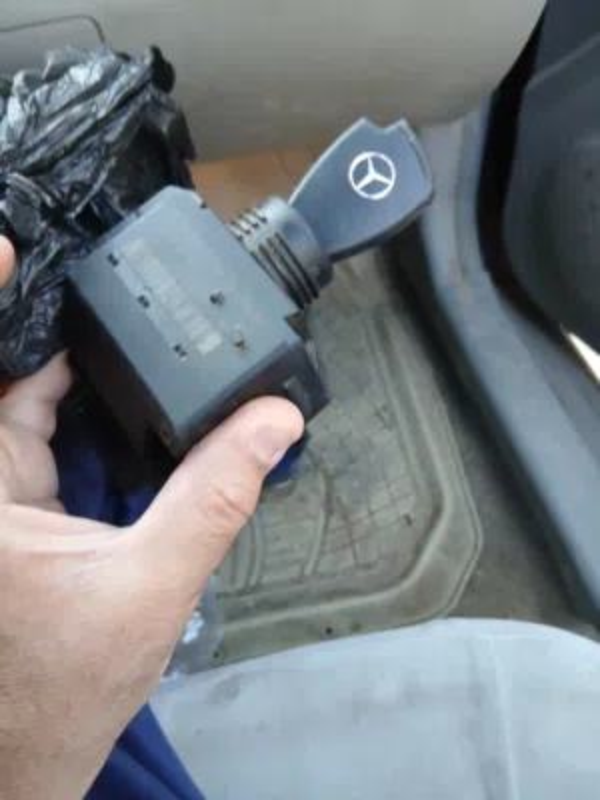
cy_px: 400
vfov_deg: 67.3
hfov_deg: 53.1
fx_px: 601
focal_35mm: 26
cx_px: 300
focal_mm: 3.98
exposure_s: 1/33.3
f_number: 1.8
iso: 250
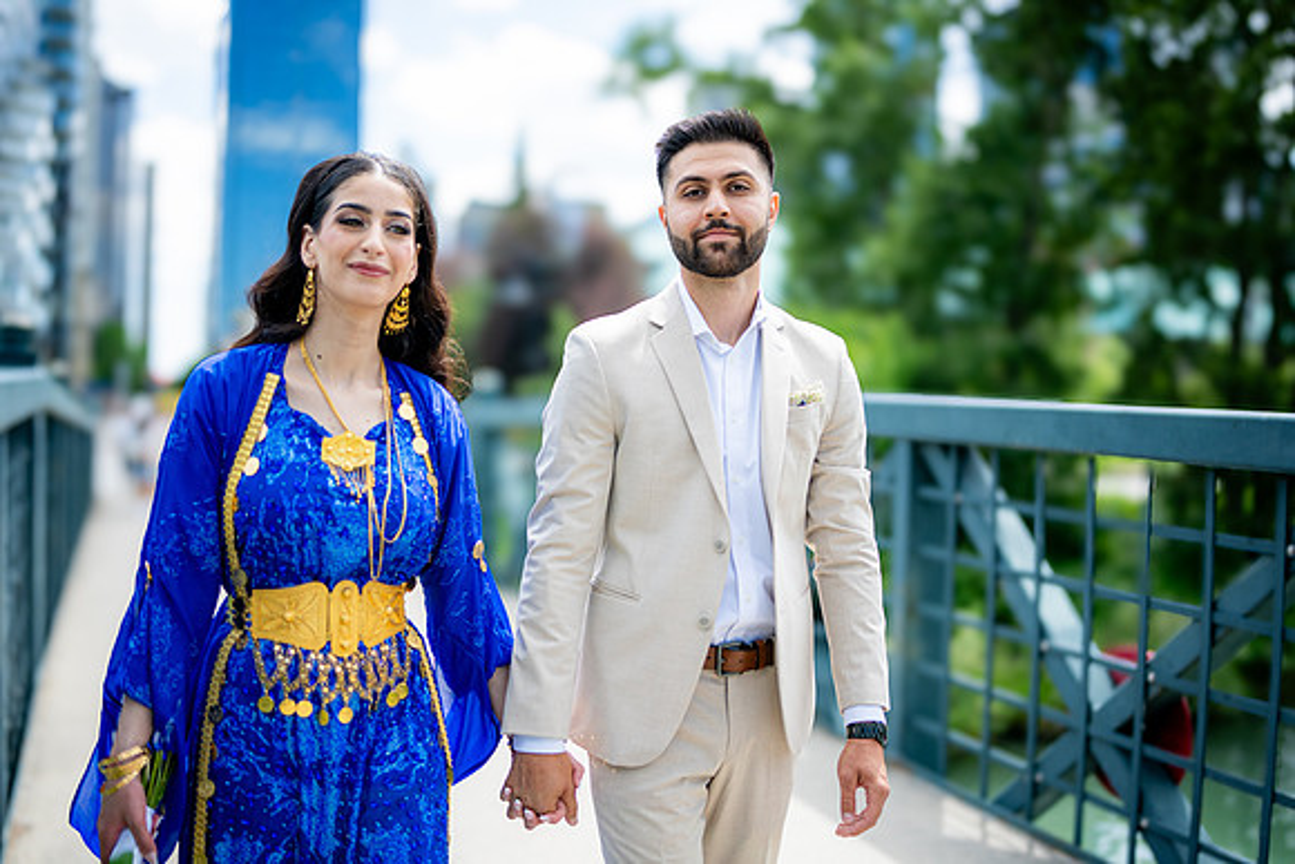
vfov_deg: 37.9
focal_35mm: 35
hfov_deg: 54.4
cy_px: 432
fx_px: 1259
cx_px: 648
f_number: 1.2
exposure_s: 1/4000
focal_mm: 35
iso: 125
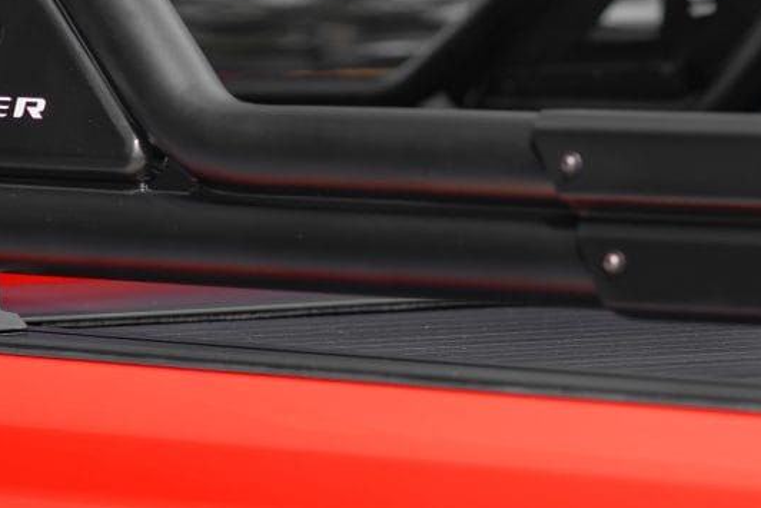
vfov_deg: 4.5
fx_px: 6491
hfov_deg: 6.7
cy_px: 26
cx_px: 569
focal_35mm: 307
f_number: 1.8
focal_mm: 85
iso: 160
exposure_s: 1/160
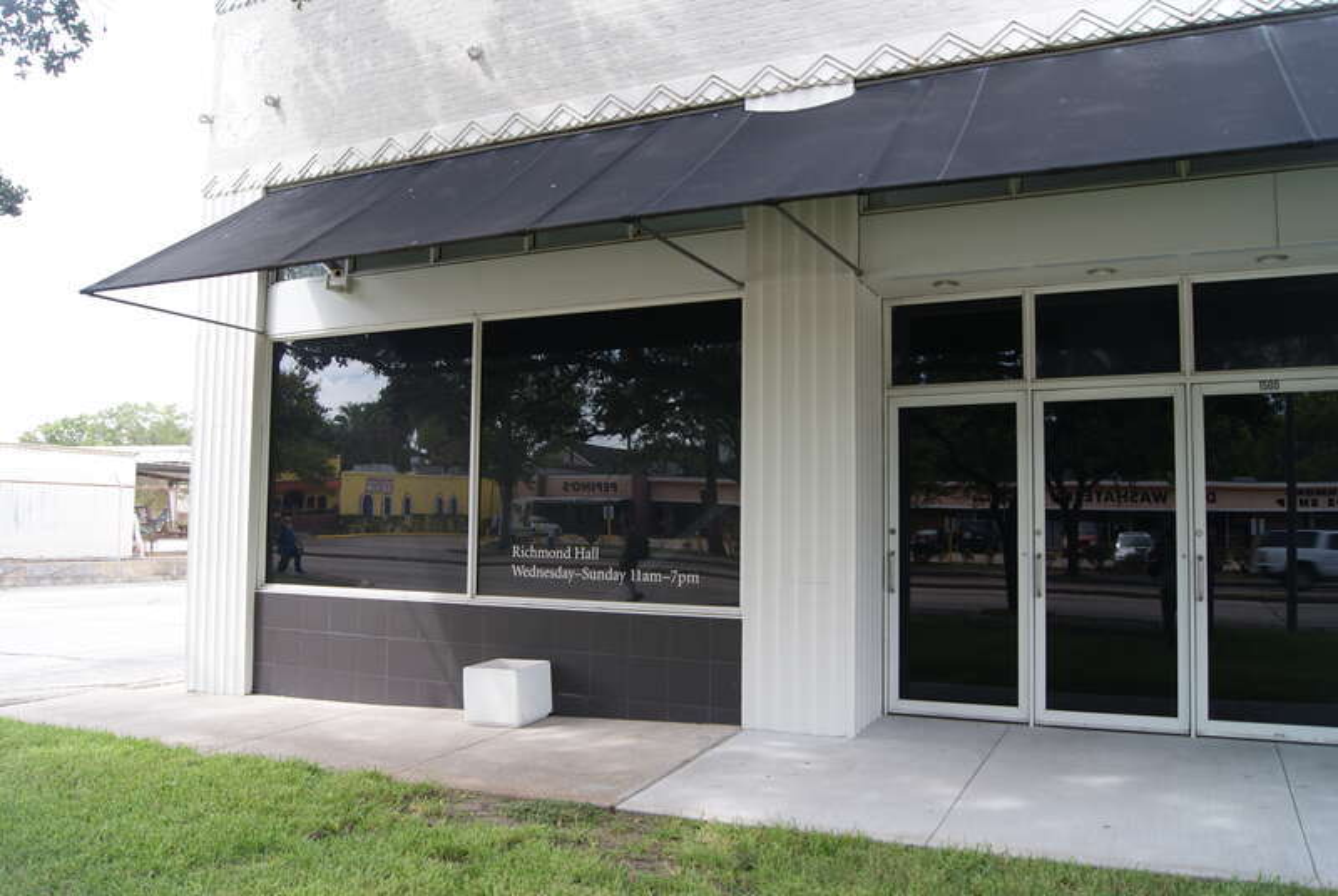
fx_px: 1005
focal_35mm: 27
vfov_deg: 48.1
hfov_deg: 67.3
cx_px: 669
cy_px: 448
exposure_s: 1/50
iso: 100
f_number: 6.3
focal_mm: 18
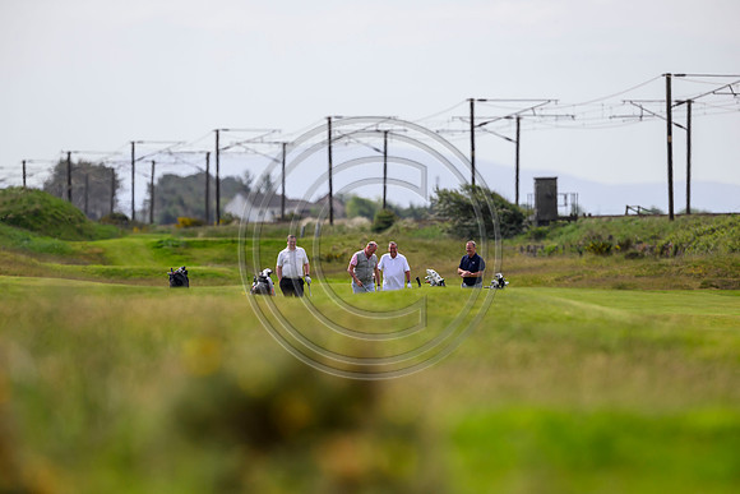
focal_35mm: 400
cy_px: 247
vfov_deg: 3.4
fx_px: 8224
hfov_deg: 5.2
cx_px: 370
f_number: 4
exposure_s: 1/4000
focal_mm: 400
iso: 500
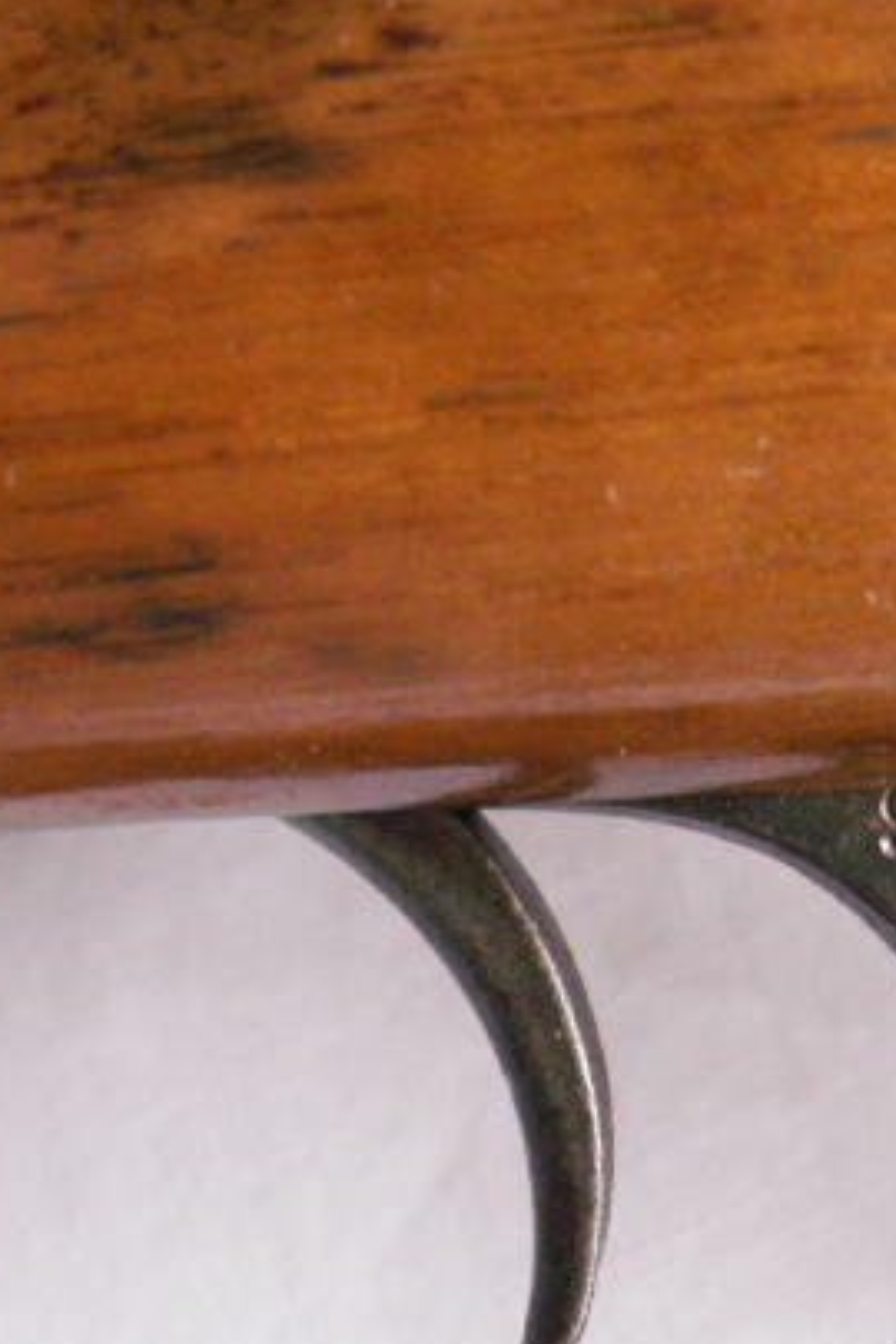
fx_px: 3808
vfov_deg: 20.0
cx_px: 541
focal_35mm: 102
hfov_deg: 13.4
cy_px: 783
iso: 160
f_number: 3.2
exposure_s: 1/10
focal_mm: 10.28
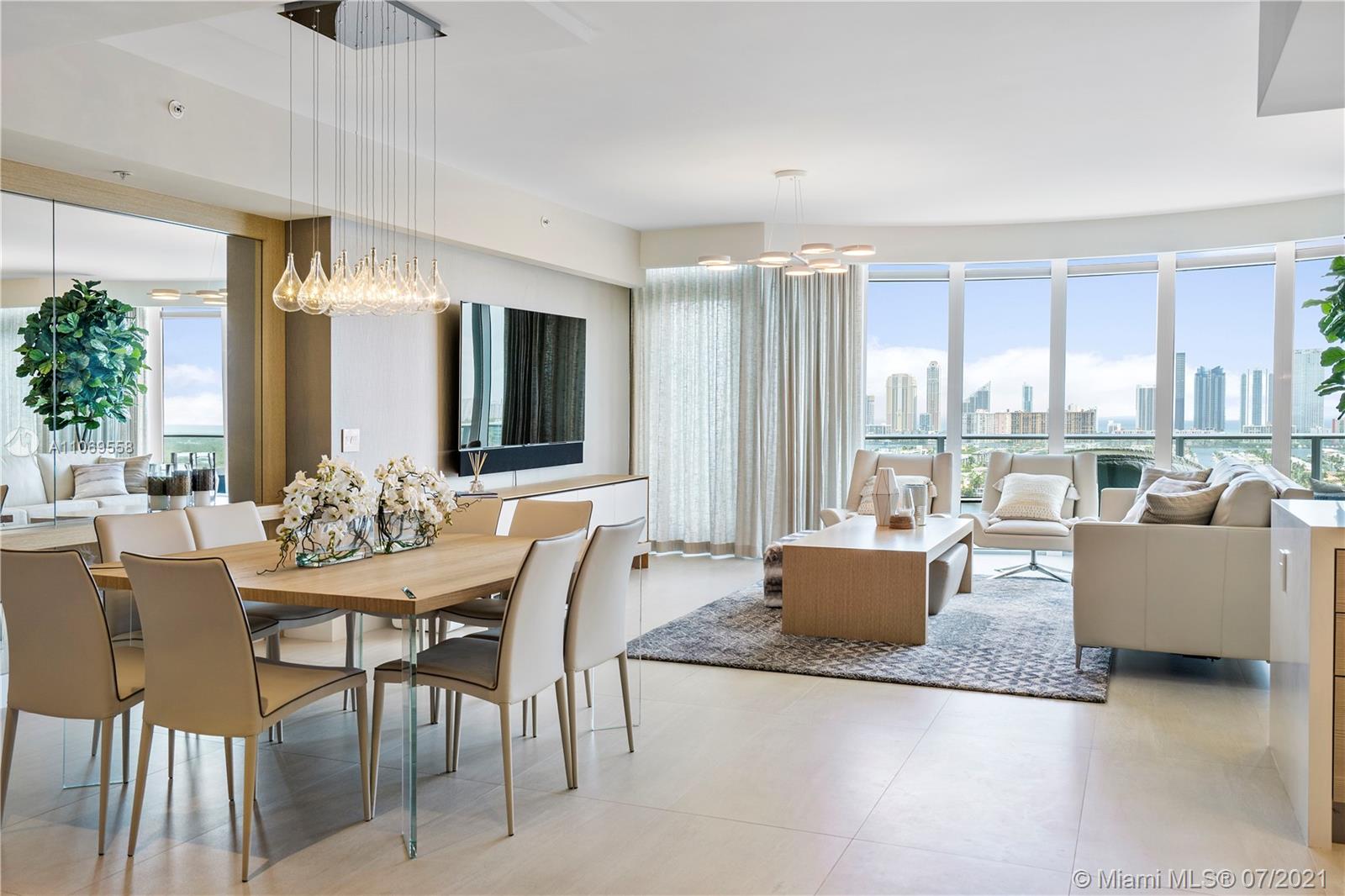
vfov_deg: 44.9
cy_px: 448
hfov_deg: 63.7
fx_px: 1083
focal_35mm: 29
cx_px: 672
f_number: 8
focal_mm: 29
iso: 320
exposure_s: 1/50
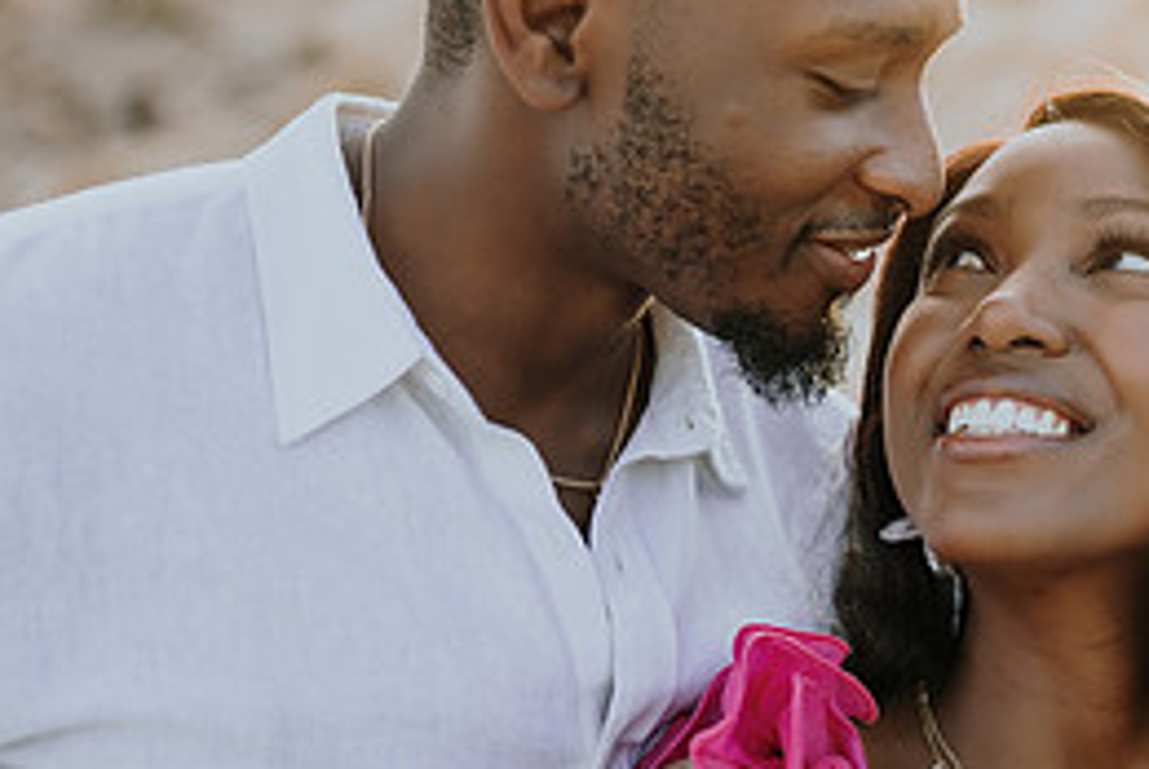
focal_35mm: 78
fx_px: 2492
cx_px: 1061
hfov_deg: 25.1
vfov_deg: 17.5
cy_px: 400
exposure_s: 1/800
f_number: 1.8
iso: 100
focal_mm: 35
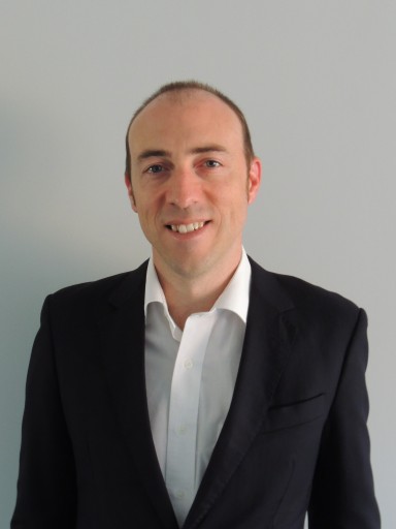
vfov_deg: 38.2
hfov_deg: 29.1
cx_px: 198
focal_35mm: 50
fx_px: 763
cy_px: 264
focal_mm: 8.9
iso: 800
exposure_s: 1/6
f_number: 8
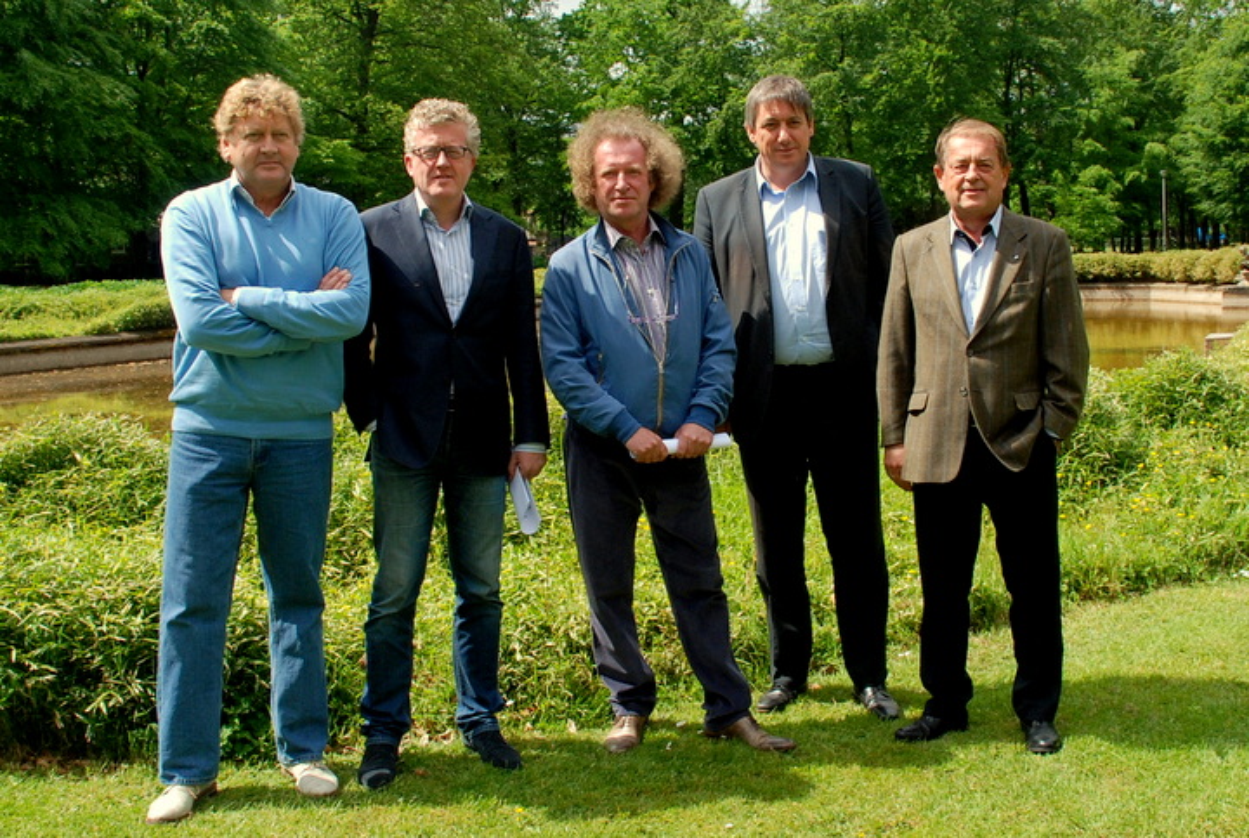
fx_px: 1043
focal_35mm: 30
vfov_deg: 43.8
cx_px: 624
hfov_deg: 61.8
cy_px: 419
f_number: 11
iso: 320
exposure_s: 1/200
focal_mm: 20
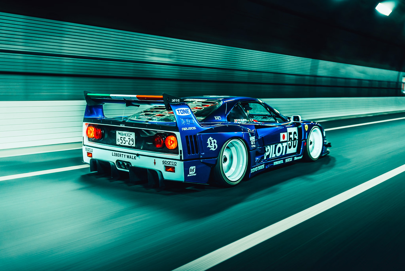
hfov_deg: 51.9
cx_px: 202
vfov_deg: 36.0
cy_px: 136
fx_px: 416
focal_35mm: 37
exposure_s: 1/20
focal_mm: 37
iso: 80
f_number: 2.8
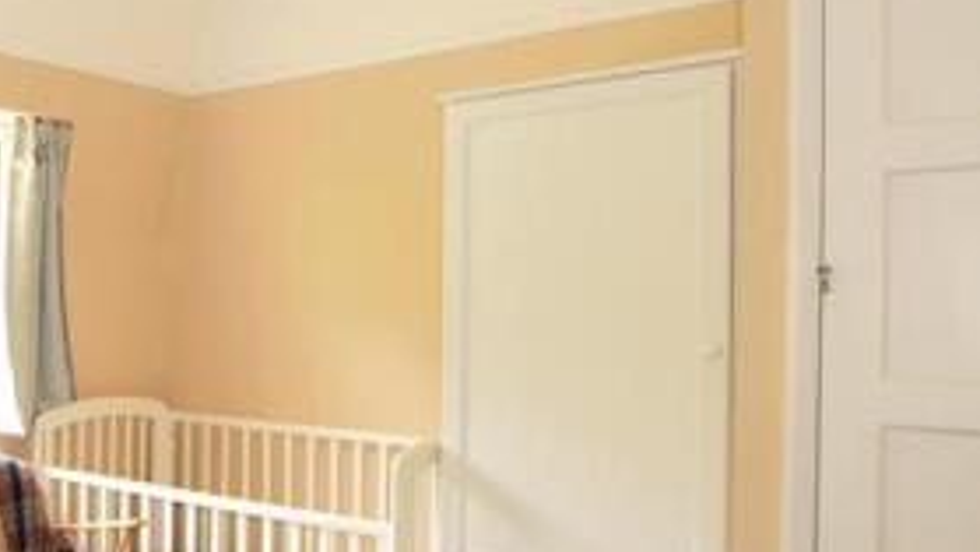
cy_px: 294
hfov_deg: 45.3
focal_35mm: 37
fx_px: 962
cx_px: -7
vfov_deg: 32.0
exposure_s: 1/25
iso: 400
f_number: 8
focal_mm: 10
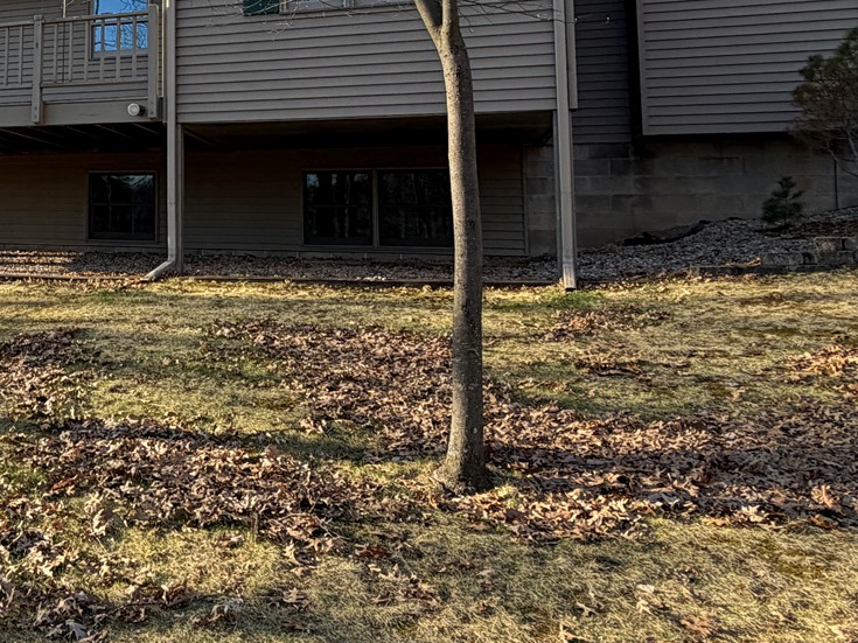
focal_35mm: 39
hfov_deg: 41.3
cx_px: -11
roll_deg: -1.7
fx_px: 967
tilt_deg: +6.4
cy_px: 141
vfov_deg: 35.8
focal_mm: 2.22
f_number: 2.2
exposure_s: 1/490
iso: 64
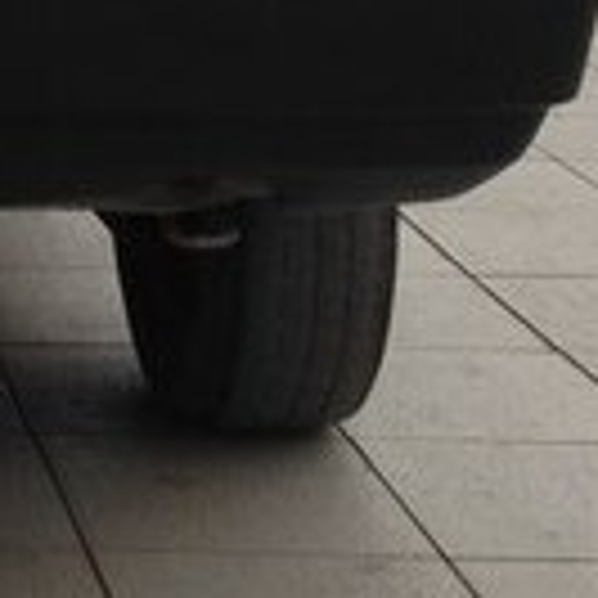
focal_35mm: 145
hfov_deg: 11.3
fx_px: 2834
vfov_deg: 11.7
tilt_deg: -4.5
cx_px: -427
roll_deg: -0.4
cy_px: -187
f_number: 2.4
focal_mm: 4.12
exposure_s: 1/291
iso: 50
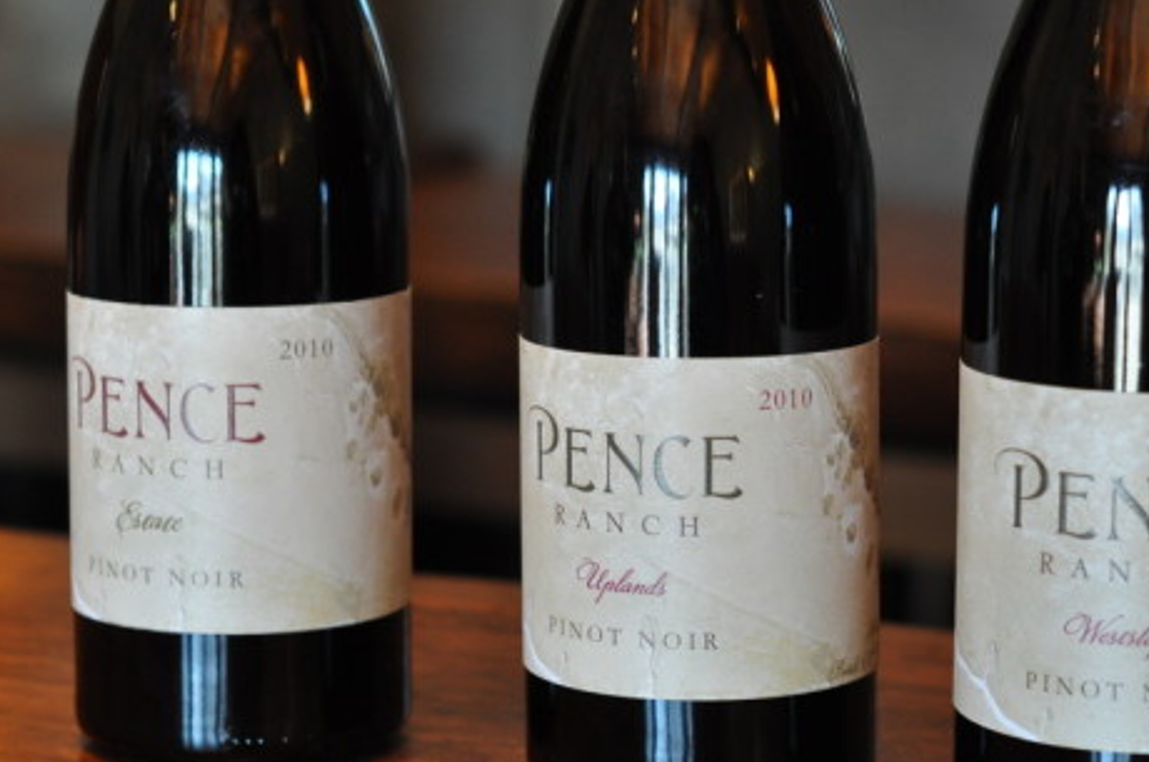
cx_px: 722
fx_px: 3218
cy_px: 468
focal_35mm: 101
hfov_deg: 20.2
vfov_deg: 13.5
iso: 800
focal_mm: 50
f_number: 4
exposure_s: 1/60
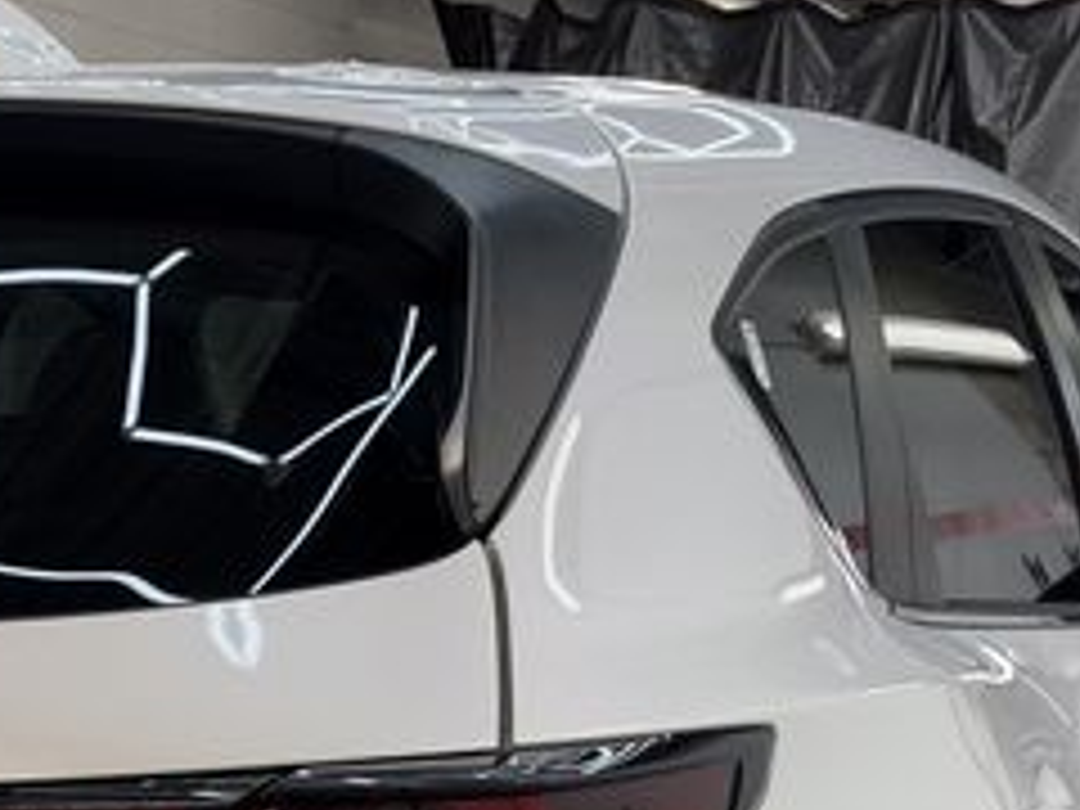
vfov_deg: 17.3
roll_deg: -2.3
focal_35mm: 80
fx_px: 2496
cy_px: 1058
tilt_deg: -15.3
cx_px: -356
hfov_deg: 21.8
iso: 64
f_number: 1.8
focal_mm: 6.93
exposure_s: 1/320
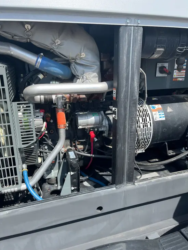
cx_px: 94
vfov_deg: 67.3
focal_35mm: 26
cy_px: 125
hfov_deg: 53.1
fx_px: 188
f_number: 1.6
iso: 50
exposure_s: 1/1106
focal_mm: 5.1
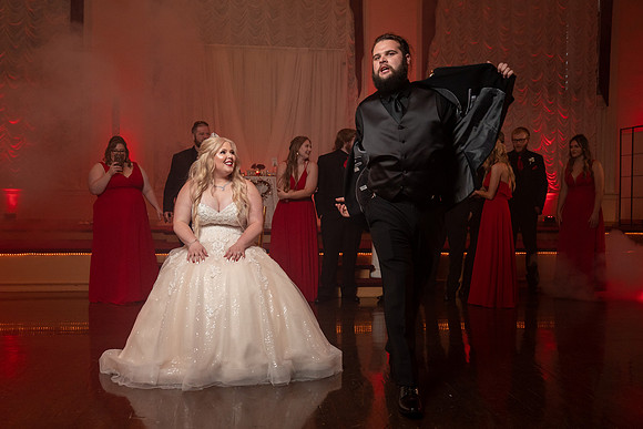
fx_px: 597
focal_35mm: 33
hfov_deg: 56.6
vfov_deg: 39.5
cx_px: 307
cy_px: 214
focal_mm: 31
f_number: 4
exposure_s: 1/200
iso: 2000
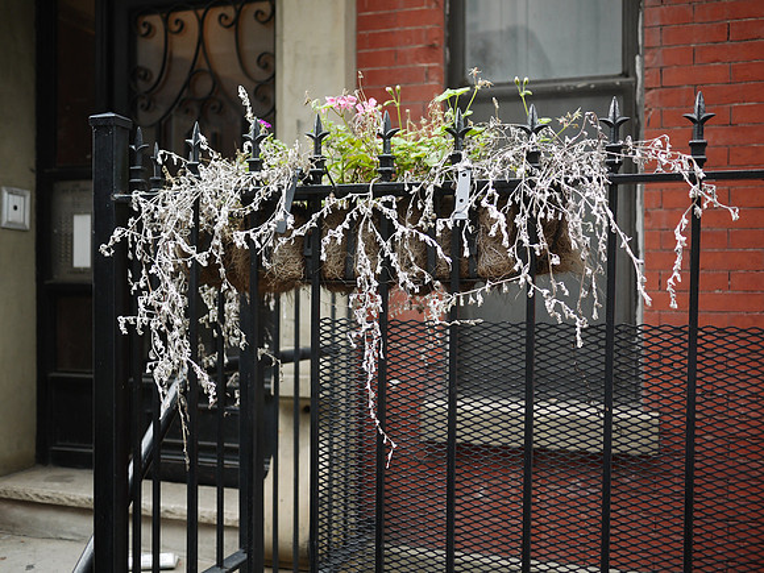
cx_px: 382
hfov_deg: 46.8
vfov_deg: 36.0
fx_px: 883
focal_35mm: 40
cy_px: 286
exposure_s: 1/125
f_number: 1.7
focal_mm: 20
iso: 100
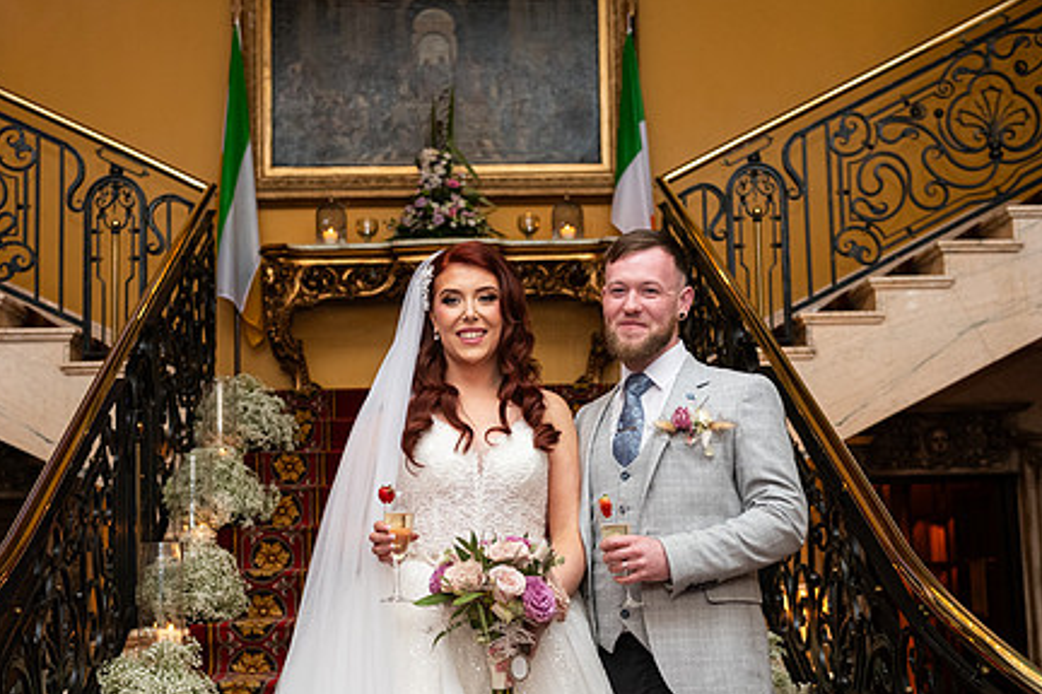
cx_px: 473
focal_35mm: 51
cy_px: 382
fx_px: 1476
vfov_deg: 26.5
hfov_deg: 38.8
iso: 800
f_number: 3.5
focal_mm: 38
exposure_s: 1/160
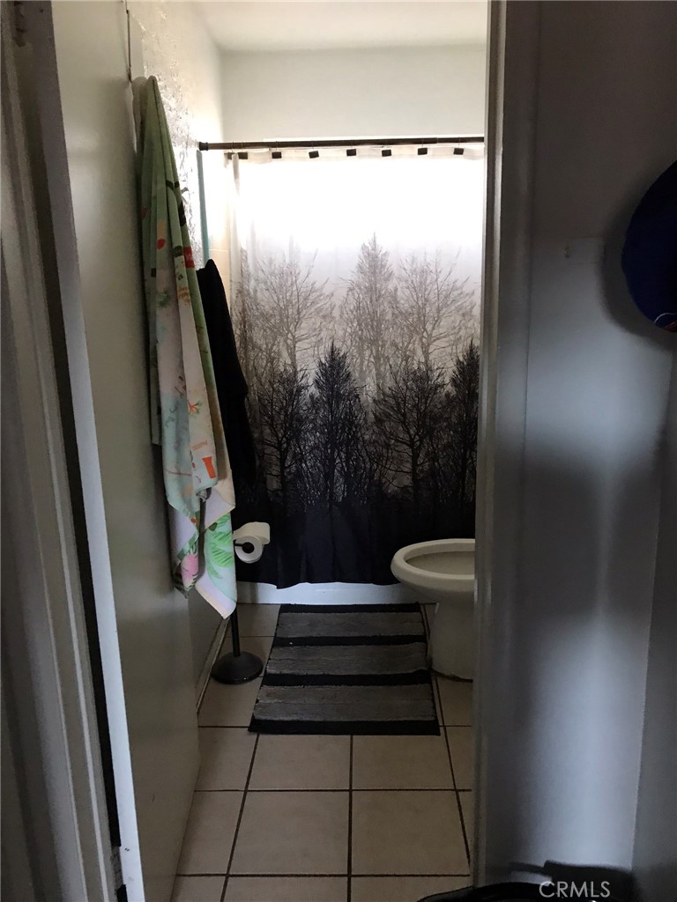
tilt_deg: -11.6
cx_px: 338
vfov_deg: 63.4
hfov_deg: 49.7
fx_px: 730
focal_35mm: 28
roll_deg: +0.4
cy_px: 451
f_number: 1.8
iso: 100
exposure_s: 1/15
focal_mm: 3.99
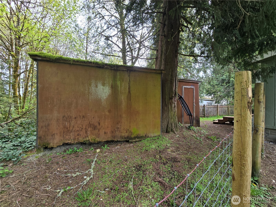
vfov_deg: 89.9
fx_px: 104
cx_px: 138
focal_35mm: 13
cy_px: 104
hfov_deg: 106.2
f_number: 2.2
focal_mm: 2.2
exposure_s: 1/248
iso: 50
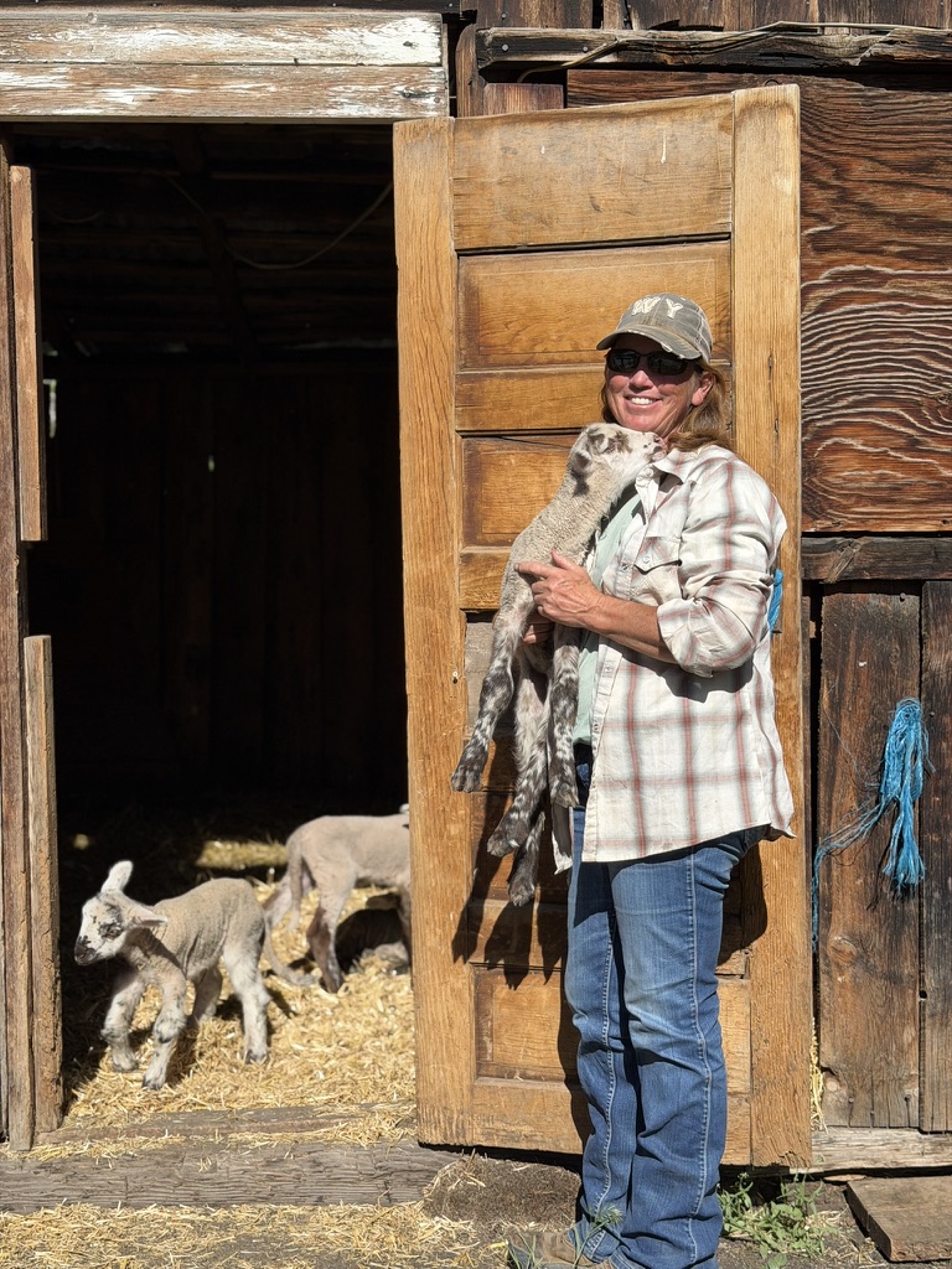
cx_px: 476
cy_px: 634
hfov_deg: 30.3
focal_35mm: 48
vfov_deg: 39.7
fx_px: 1760
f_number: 1.78
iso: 64
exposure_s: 1/4587
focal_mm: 6.76
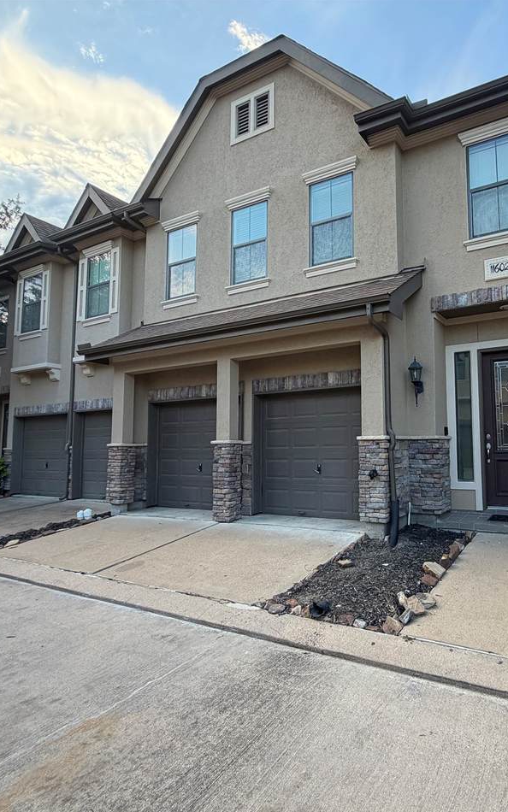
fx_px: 443
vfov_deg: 85.1
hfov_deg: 57.0
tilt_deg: +4.7
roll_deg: +1.1
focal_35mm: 20
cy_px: 408
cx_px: 374
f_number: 2.2
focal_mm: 2.22
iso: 50
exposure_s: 1/127
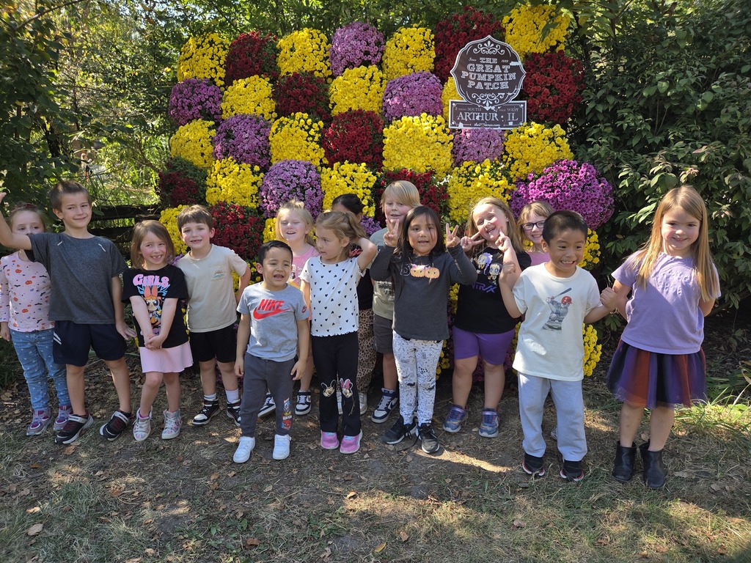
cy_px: 282
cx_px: 376
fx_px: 499
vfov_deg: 58.9
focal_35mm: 23
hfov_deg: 73.9
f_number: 1.8
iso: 80
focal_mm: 5.4
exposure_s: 1/703
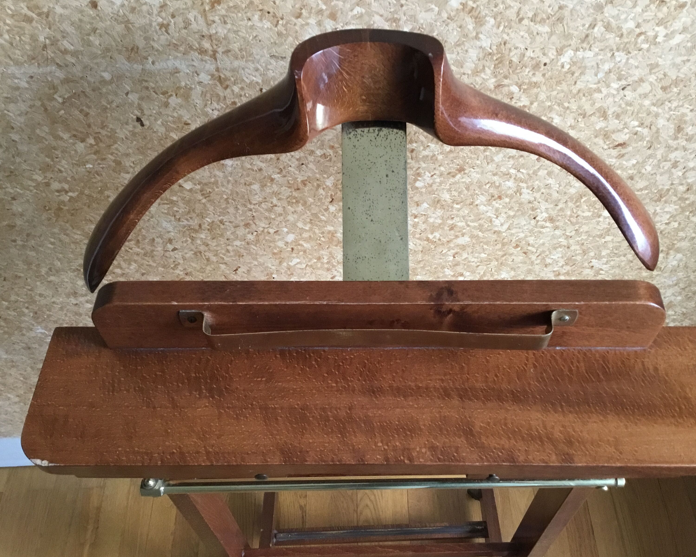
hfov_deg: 54.2
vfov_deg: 44.5
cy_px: 282
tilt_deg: -54.0
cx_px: 368
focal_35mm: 33
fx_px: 680
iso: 125
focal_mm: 3.3
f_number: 2.4
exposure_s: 1/30
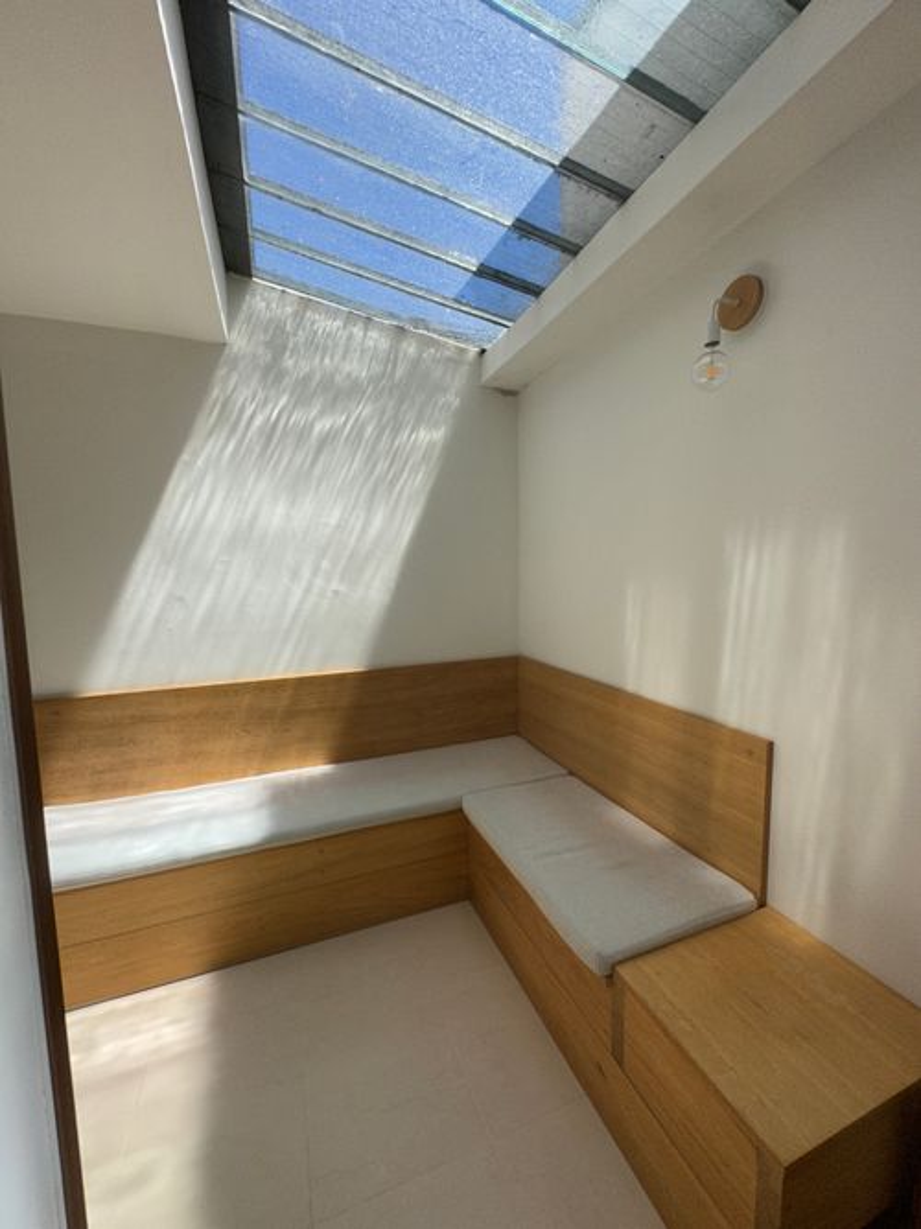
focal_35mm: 14
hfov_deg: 85.7
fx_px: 497
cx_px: 460
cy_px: 614
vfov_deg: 102.1
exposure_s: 1/972
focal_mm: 2.22
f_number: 2.2
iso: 50
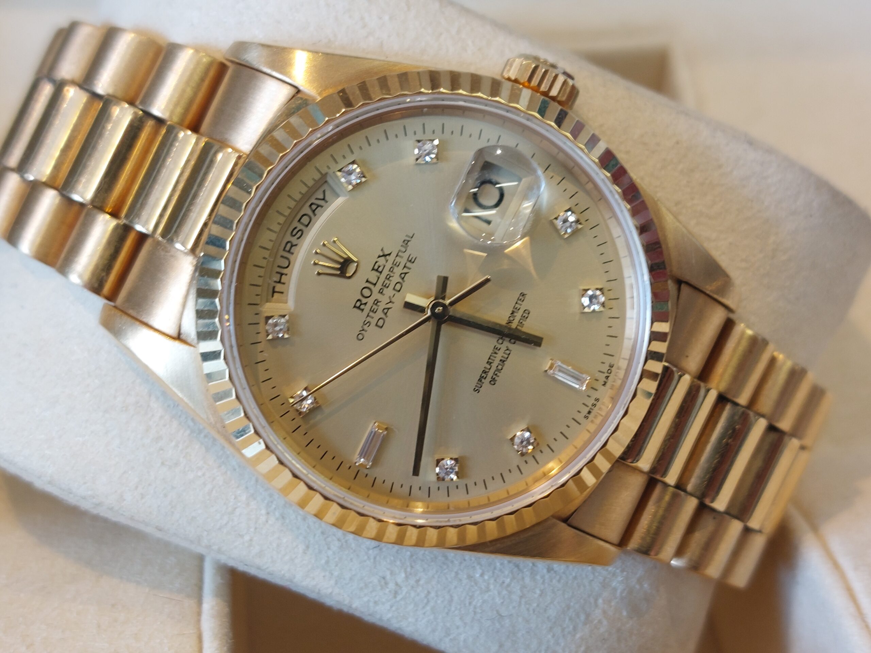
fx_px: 629
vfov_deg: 54.9
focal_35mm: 25
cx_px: 436
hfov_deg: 69.4
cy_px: 326
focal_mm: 5.23
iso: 32
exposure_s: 1/50
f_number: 1.8
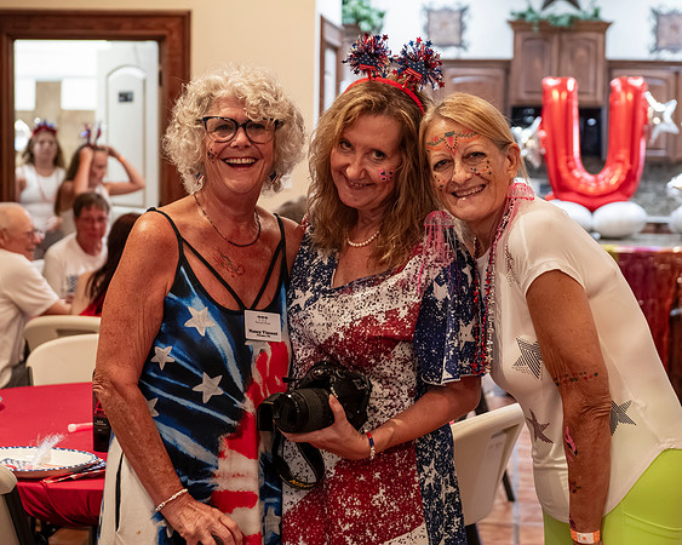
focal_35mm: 75
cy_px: 264
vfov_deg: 20.4
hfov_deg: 25.4
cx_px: 379
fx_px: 1513
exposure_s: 1/100
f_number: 3.5
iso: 4500
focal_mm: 52
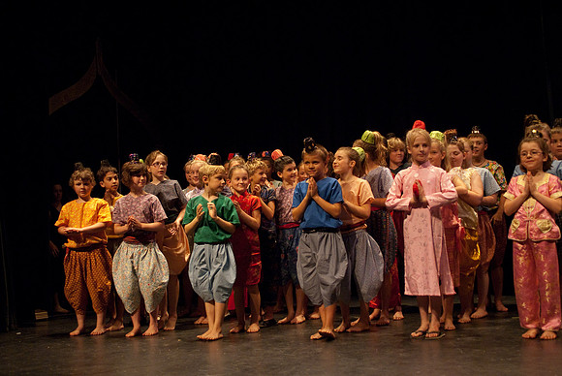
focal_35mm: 46
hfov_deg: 42.3
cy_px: 188
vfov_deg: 29.0
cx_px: 281
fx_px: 727
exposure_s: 1/200
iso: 1000
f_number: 2.8
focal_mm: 31
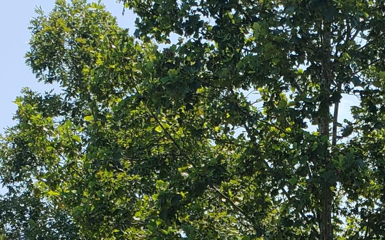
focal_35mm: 105
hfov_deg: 19.6
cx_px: 318
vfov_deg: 11.6
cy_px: 428
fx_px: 1102
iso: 50
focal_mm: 4.3
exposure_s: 1/1258
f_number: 2.4
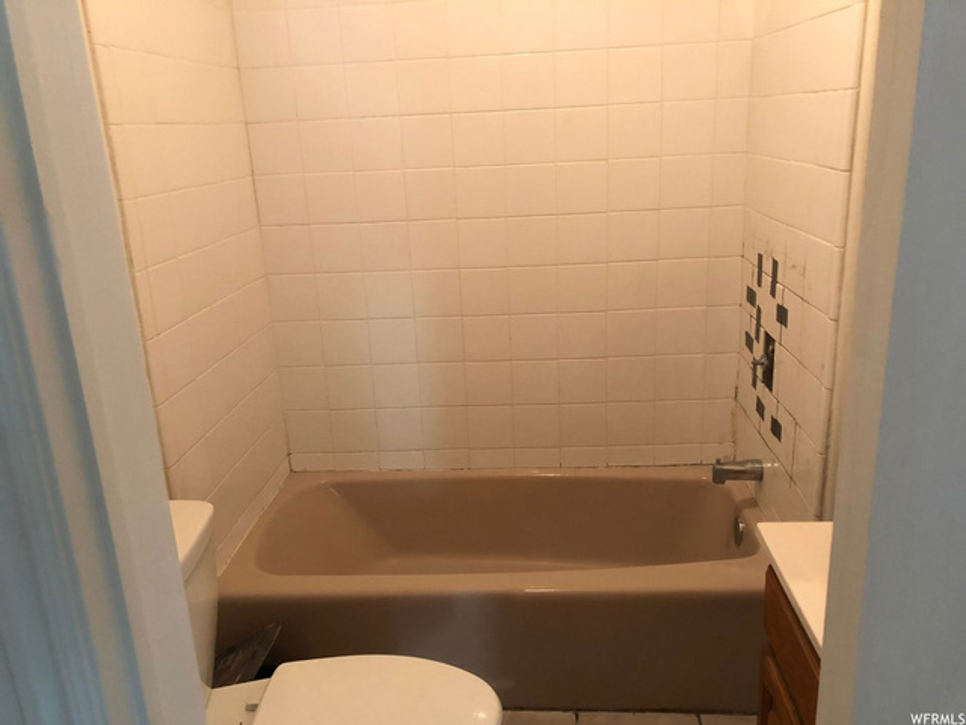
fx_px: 781
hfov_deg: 63.4
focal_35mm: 28
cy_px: 362
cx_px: 483
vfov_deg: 49.7
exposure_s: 1/15
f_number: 1.8
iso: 64
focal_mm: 4
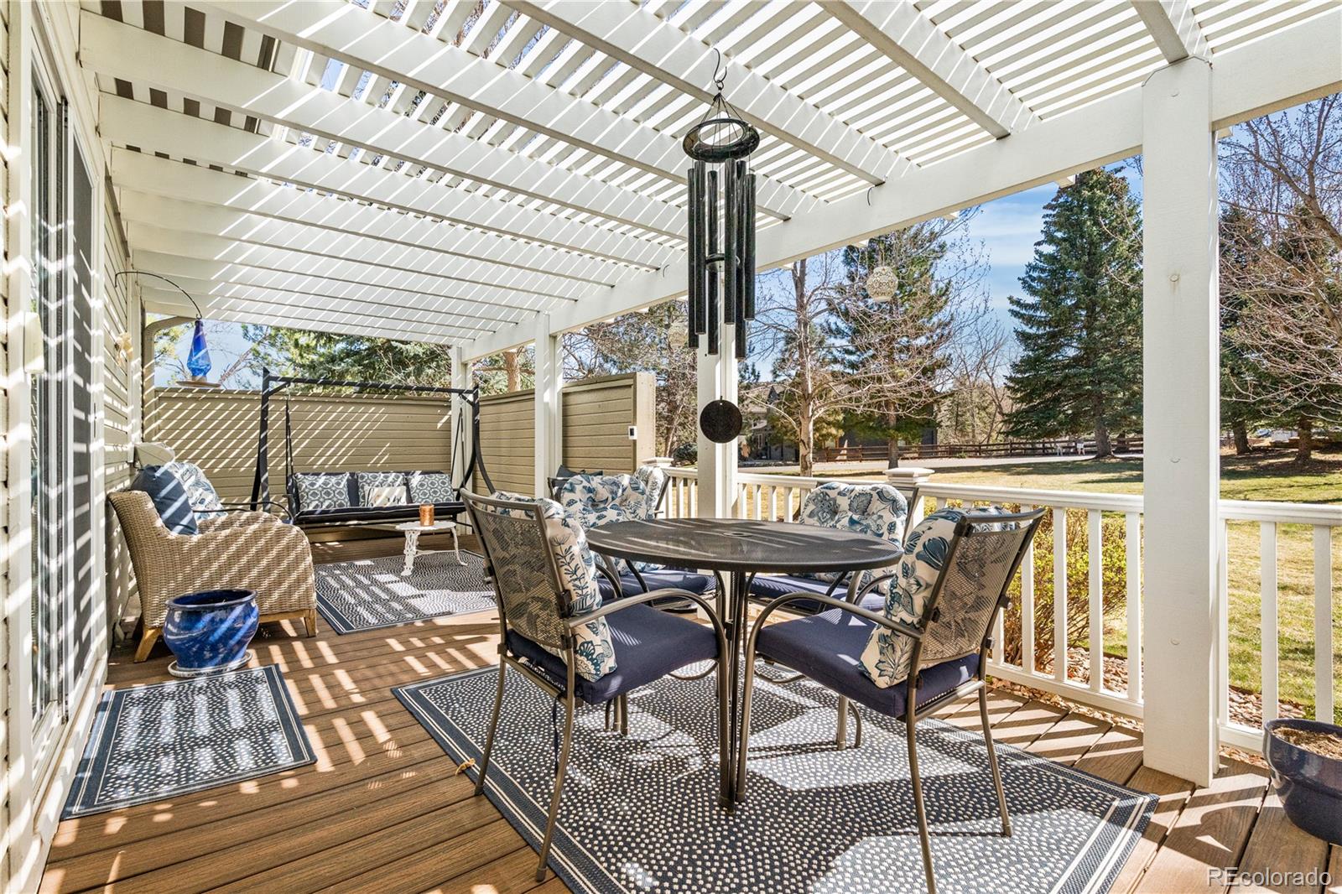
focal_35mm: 16
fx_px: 596
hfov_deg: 96.7
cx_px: 671
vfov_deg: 73.7
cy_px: 447
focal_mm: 16
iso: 1600
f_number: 8
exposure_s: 1/8000
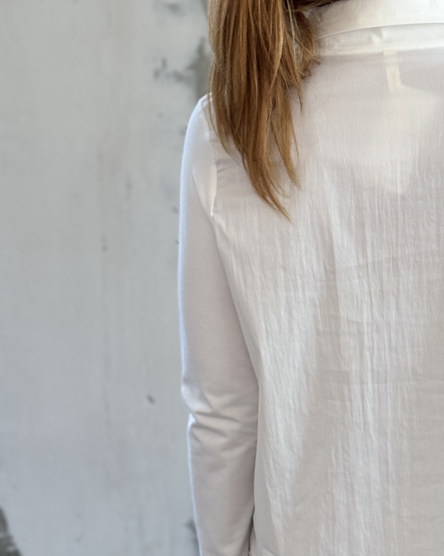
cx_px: 387
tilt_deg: -3.2
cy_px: 223
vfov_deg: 20.8
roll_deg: -0.9
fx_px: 1511
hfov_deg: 16.5
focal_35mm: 92
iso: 50
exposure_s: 1/100
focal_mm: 6.76
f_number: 1.78
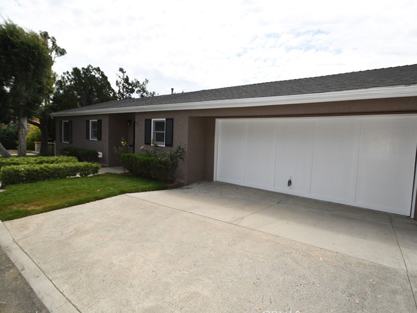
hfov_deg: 90.6
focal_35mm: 17
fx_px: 205
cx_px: 235
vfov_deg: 74.7
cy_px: 158
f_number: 8
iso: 100
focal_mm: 10
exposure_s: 1/250
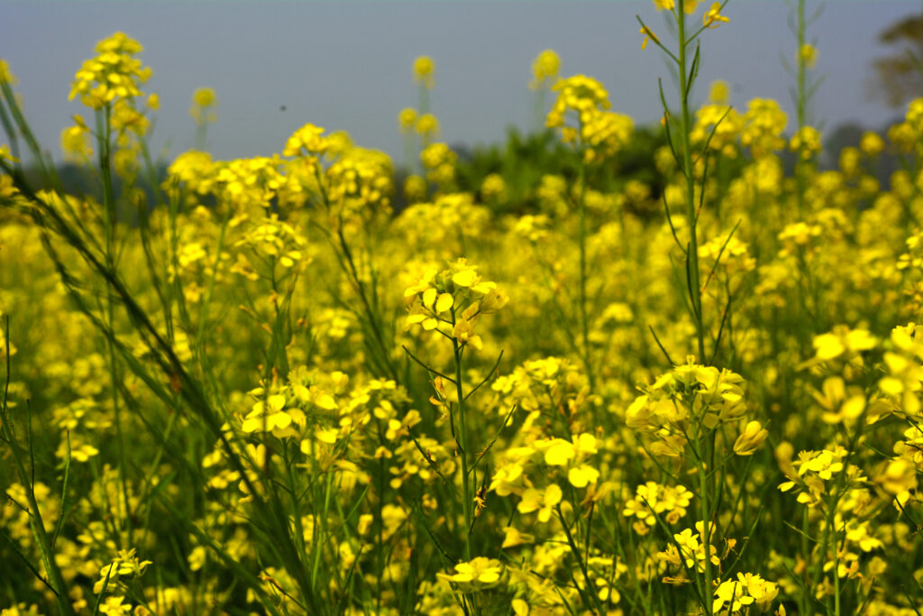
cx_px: 462
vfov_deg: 16.6
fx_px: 2115
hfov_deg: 24.6
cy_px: 308
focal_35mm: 82
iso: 100
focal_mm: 55
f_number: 11
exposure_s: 1/125
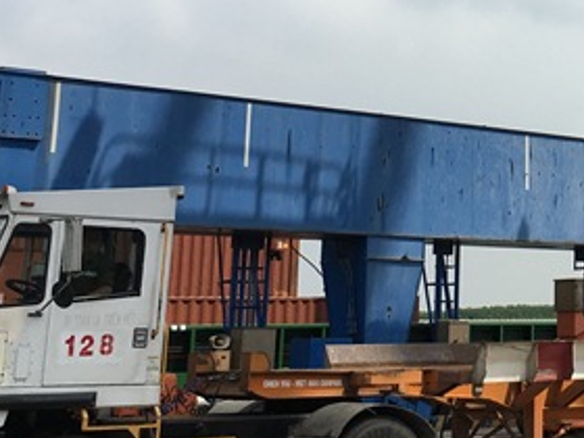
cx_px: 644
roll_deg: +0.9
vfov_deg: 17.2
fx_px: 1400
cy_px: -44
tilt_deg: +16.2
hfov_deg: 22.2
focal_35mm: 83
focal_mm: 4.15
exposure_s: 1/1972
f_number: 2.2
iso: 25
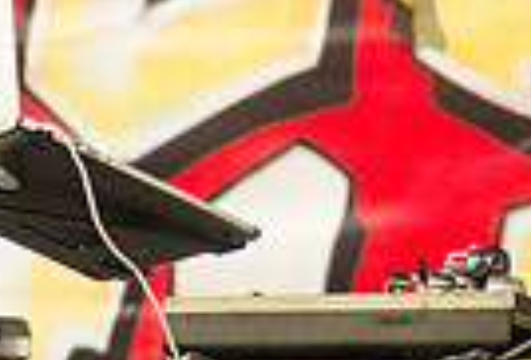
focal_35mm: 409
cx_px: 537
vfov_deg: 3.4
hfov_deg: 5.0
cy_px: -84
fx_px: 6067
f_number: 2.8
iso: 1600
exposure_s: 1/1000
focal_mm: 86
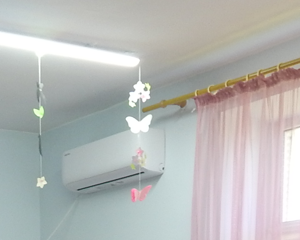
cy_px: 506
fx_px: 915
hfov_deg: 18.1
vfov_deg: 12.7
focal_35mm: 103
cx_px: -12
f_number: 3
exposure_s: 1/30
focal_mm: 4
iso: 125
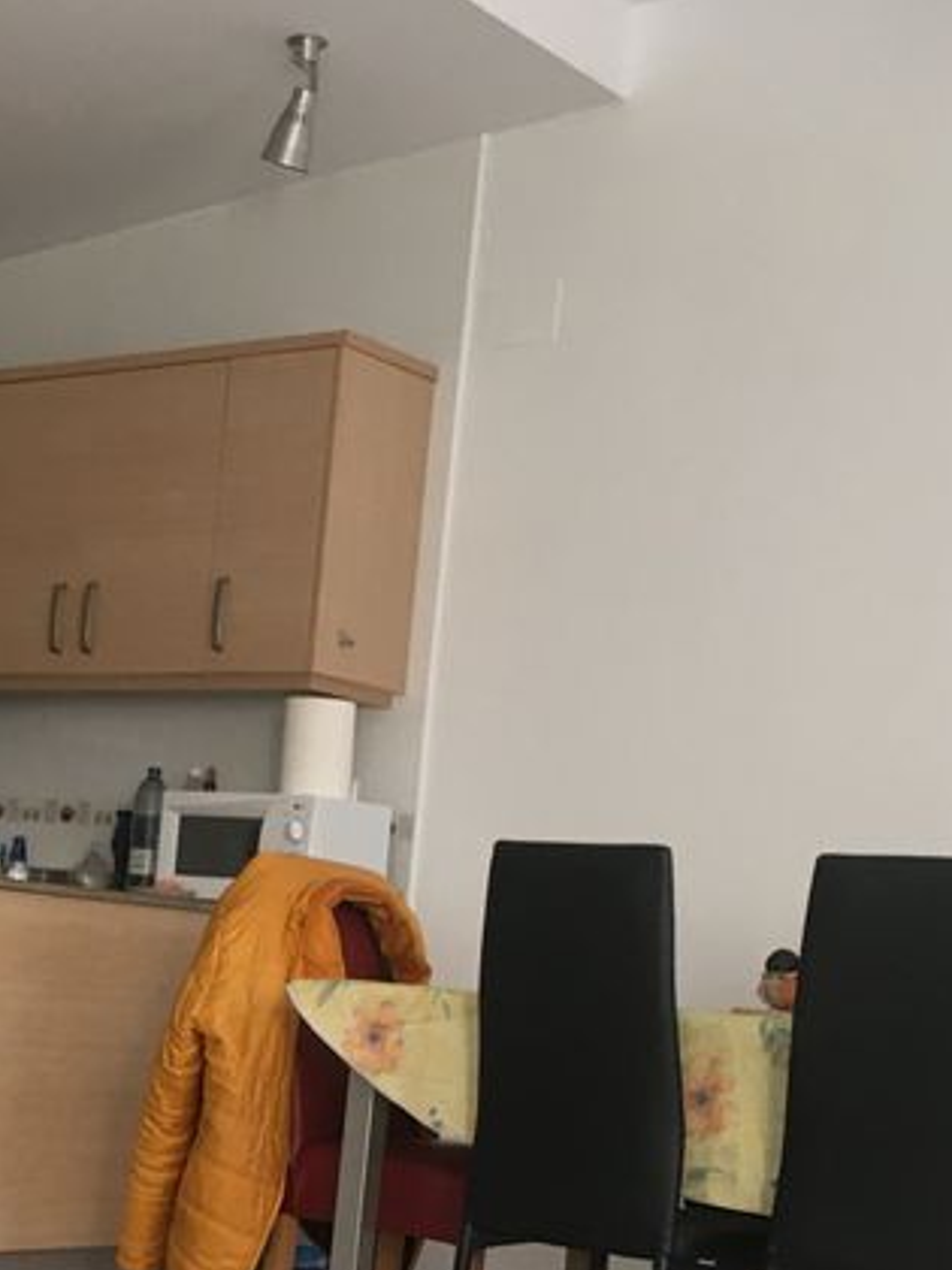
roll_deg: -5.4
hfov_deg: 21.0
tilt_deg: -3.7
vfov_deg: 27.3
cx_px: 175
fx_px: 2530
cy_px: 1122
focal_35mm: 69
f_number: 2.2
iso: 100
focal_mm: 4.15
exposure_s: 1/33
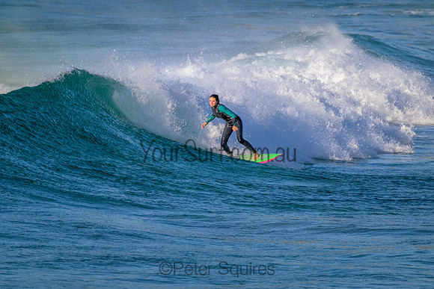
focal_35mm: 800
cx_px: 217
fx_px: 9646
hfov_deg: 2.6
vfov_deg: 1.7
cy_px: 144
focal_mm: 800
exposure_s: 1/2000
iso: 1400
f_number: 11
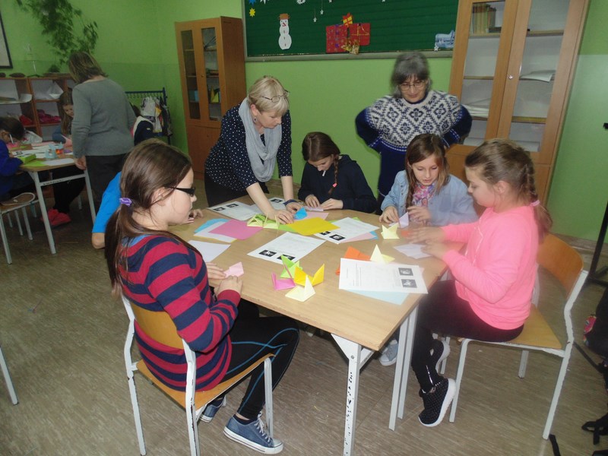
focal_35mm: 22
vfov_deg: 61.1
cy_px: 228
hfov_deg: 76.4
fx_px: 386
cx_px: 304
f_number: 3.1
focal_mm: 4
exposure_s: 1/30
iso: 200
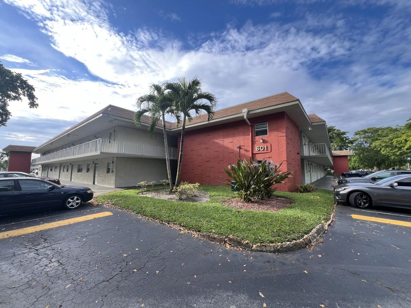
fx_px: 154
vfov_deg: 89.9
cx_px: 206
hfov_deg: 106.2
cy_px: 154
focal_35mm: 13
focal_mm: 1.57
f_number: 1.8
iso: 32
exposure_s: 1/342
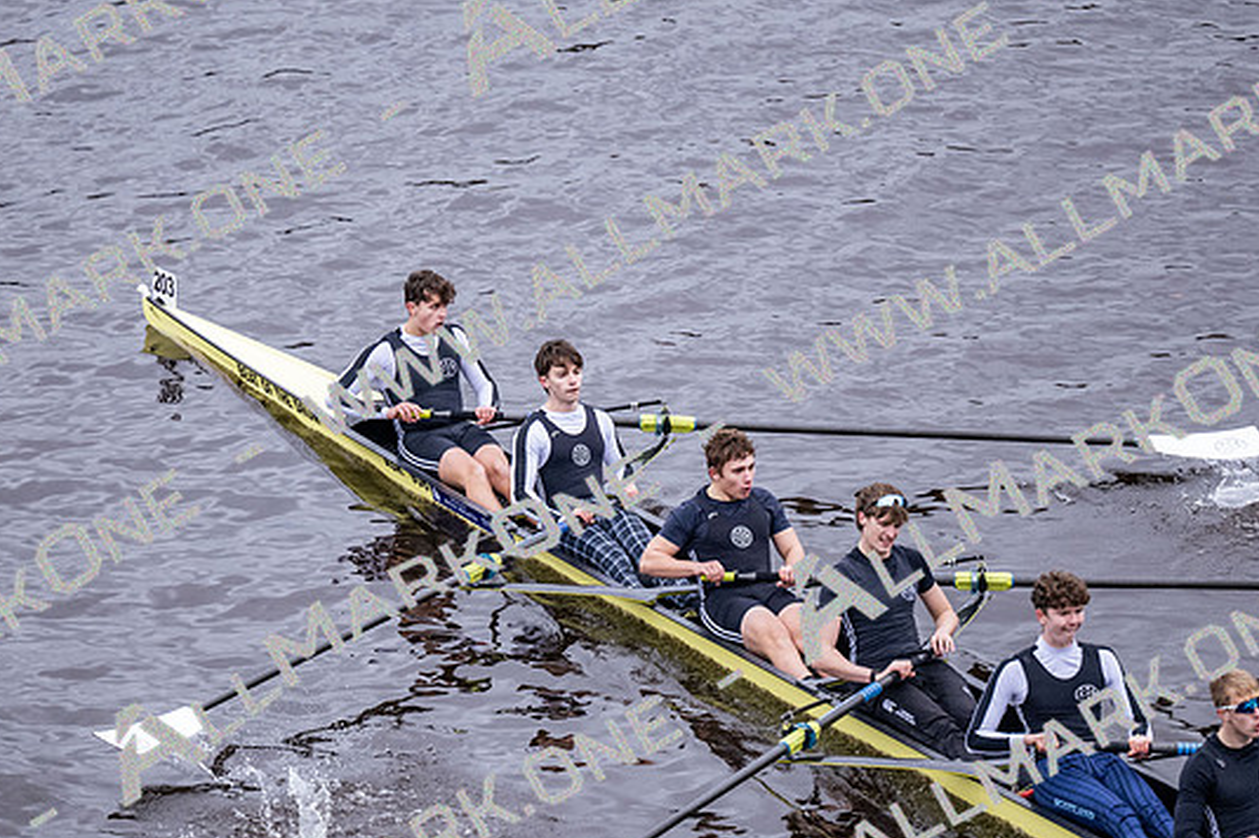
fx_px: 11359
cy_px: 443
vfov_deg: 4.2
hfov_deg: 6.3
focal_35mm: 325
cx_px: 591
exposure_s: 1/2000
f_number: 2.8
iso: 2500
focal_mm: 200
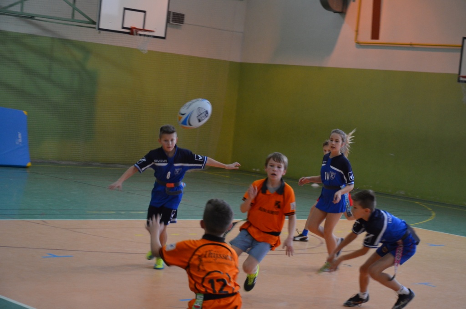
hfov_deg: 26.0
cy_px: 154
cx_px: 233
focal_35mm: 78
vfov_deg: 17.4
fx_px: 1007
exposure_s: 1/125
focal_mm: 52
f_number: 5
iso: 1600
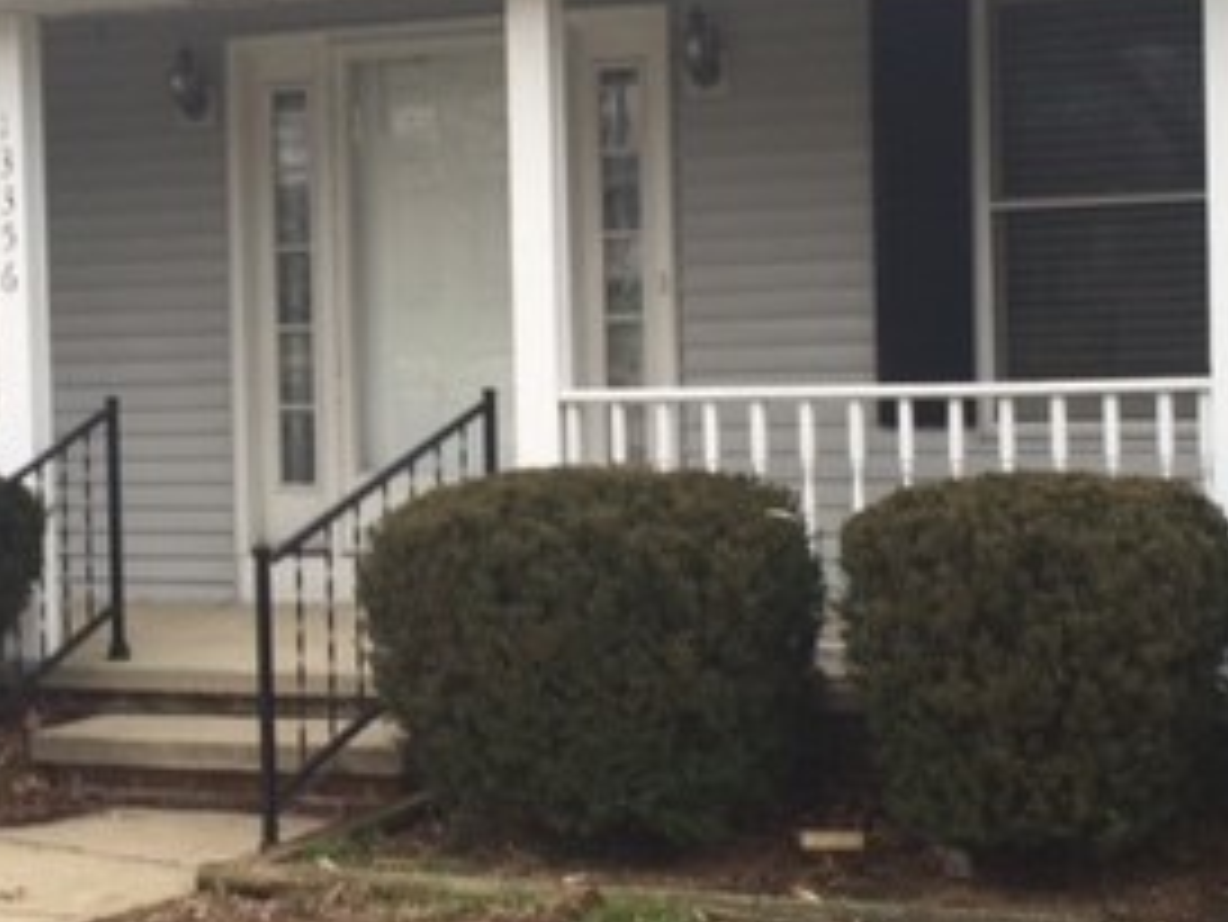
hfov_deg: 28.5
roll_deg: +3.5
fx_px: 2413
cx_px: 522
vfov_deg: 21.6
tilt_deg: +0.3
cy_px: 373
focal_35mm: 68
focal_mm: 4.15
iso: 32
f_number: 2.2
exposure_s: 1/120
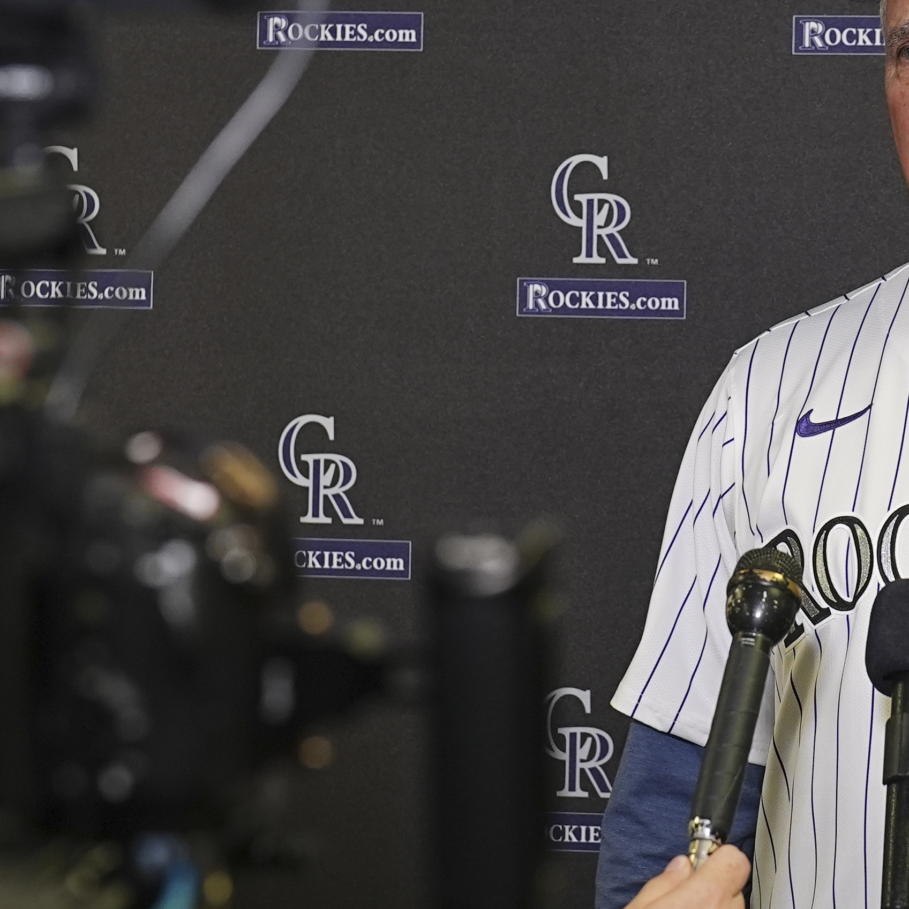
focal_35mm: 148
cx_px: 827
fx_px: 4397
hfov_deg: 11.7
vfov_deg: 11.8
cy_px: 380
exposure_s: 1/125
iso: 800
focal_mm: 50
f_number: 3.2
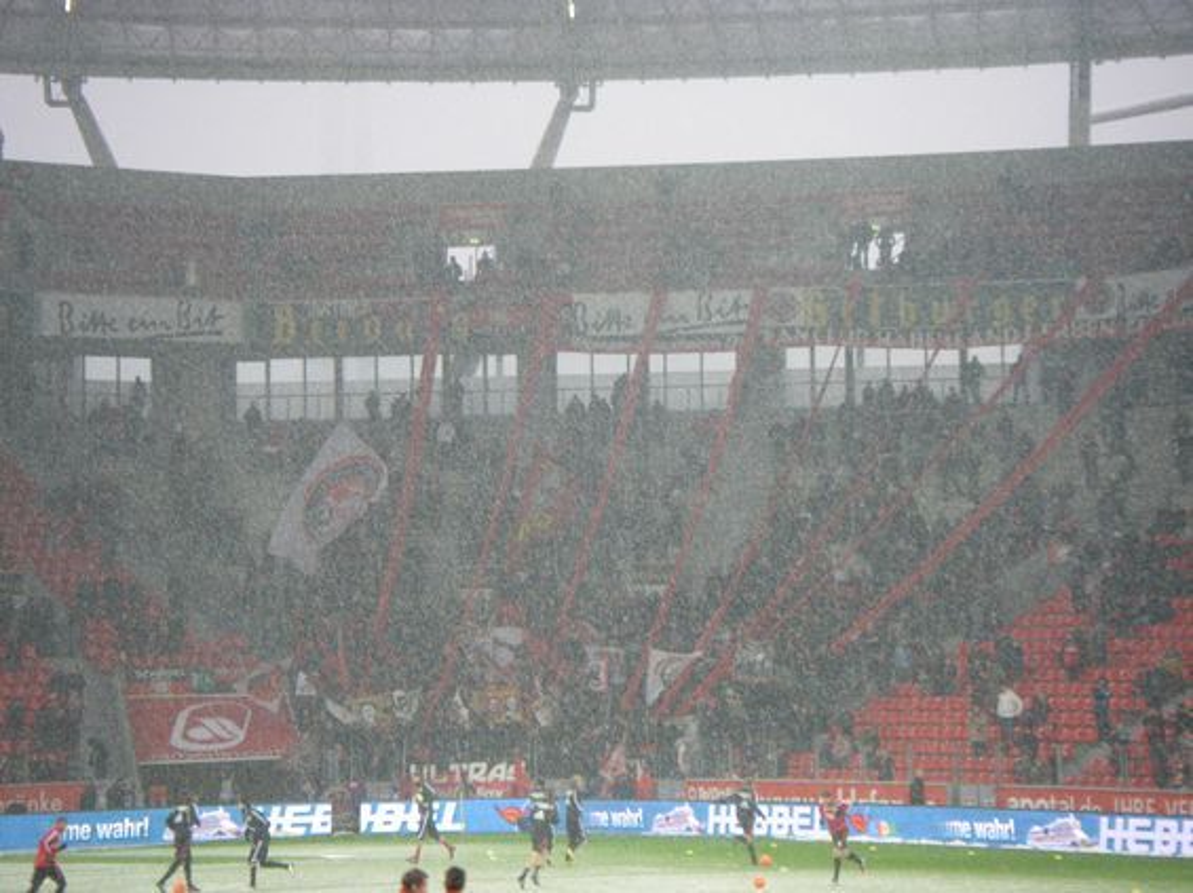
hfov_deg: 13.4
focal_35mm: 147
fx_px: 5063
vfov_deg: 10.1
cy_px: 446
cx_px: 596
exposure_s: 1/125
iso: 320
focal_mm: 24.2
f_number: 4.3
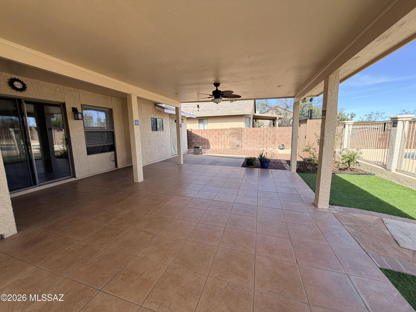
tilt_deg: -8.0
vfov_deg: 85.7
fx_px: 168
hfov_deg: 102.1
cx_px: 208
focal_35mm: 14
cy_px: 156
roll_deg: +1.1
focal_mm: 2.22
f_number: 2.2
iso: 40
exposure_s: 1/502
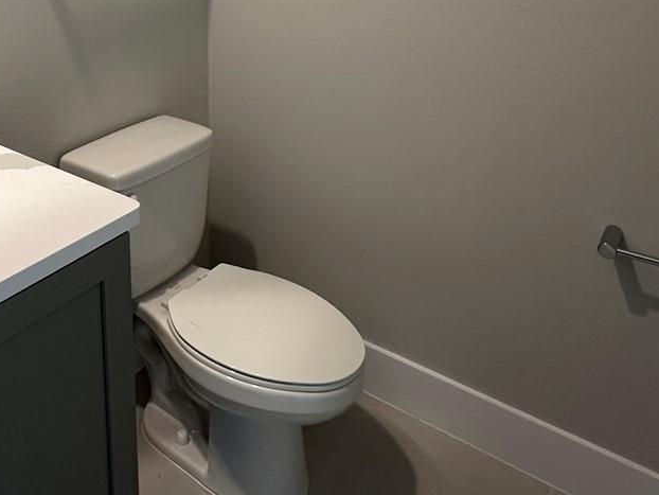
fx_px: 686
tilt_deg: -10.7
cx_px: 191
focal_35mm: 36
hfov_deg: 49.9
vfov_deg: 35.9
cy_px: 3
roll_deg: +1.0
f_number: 2.2
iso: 200
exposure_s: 1/60
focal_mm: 2.22
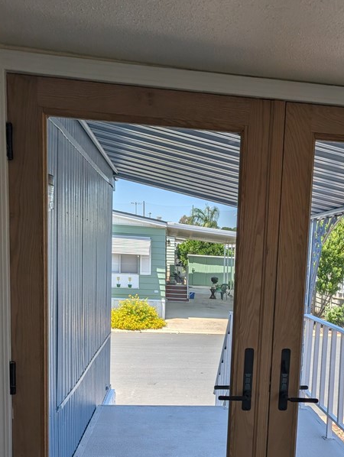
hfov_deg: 34.4
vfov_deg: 44.3
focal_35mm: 41
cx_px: 263
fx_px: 542
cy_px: 339
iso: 22
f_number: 1.68
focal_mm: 6.9
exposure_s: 1/3774
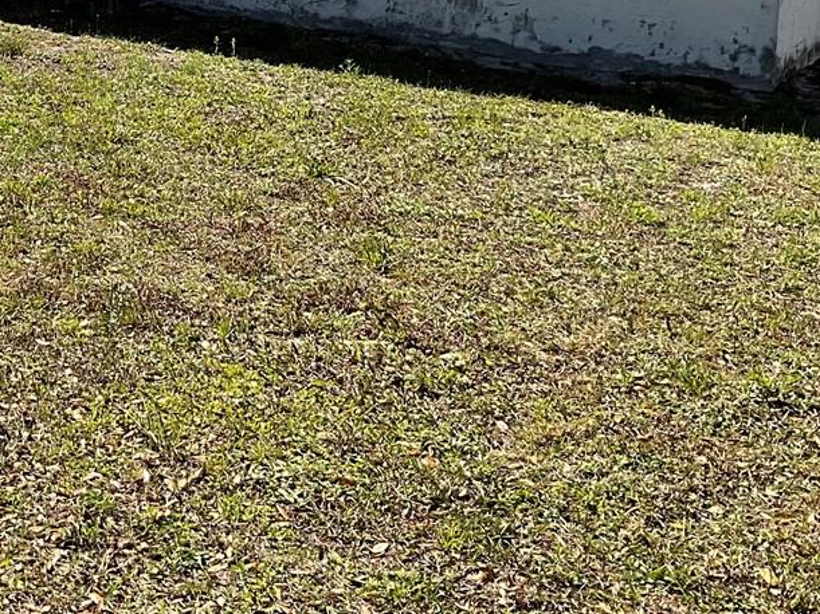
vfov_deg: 18.3
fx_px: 1800
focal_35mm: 76
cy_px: -147
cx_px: -34
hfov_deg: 24.3
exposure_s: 1/1984
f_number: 1.8
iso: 16
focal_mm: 3
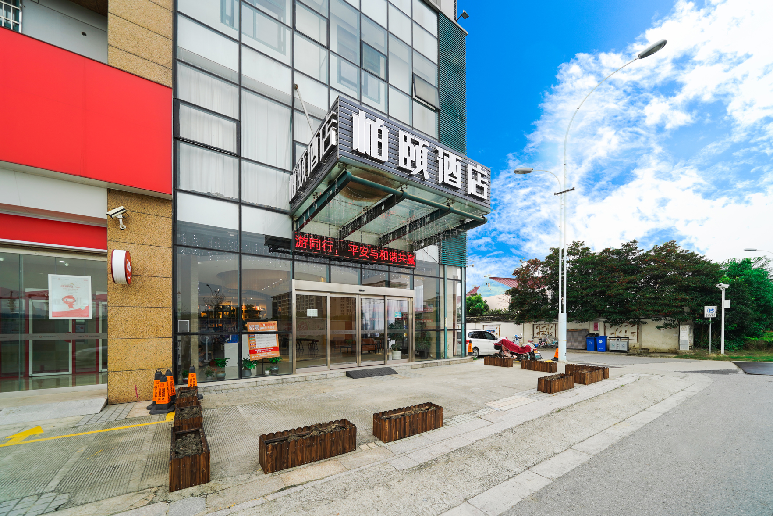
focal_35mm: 12
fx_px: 258
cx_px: 386
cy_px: 258
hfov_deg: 112.6
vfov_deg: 90.0
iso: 100
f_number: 5
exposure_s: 1/50
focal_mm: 12
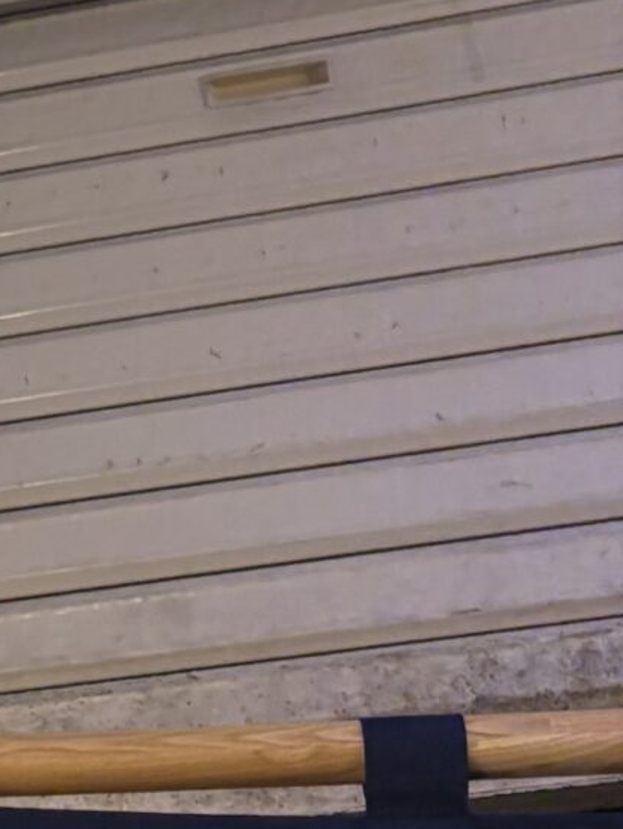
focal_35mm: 121
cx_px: -816
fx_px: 2901
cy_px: 660
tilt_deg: +21.7
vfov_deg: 16.2
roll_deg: +0.8
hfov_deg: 10.7
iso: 50
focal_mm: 5.96
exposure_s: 1/100
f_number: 1.6
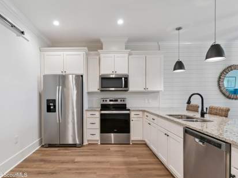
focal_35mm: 19
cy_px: 91
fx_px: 131
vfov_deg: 68.7
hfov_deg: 84.6
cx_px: 124
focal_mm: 17
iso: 250
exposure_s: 1/3
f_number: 9
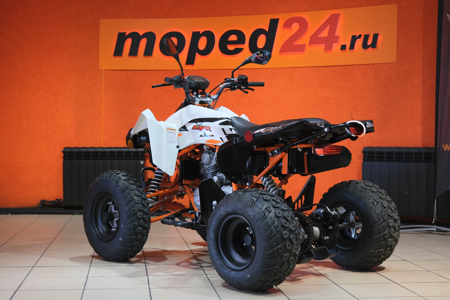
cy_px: 150
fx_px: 638
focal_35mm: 51
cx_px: 225
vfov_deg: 26.5
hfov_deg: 38.9
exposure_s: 1/100
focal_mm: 34.2
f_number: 4
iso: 1250
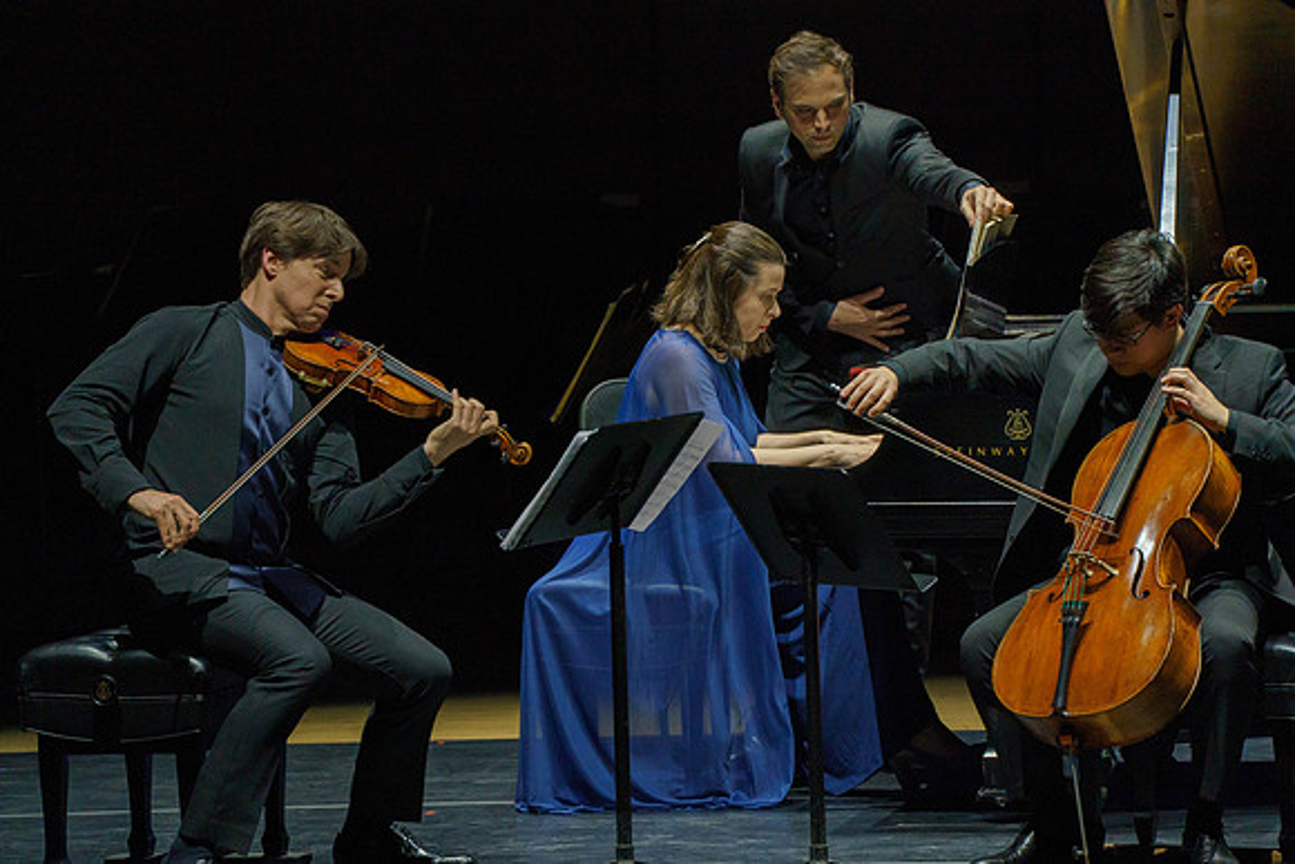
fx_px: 14392
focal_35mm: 400
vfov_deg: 3.4
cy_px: 432
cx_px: 648
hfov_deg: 5.2
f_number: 10
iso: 4000
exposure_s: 1/250
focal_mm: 400
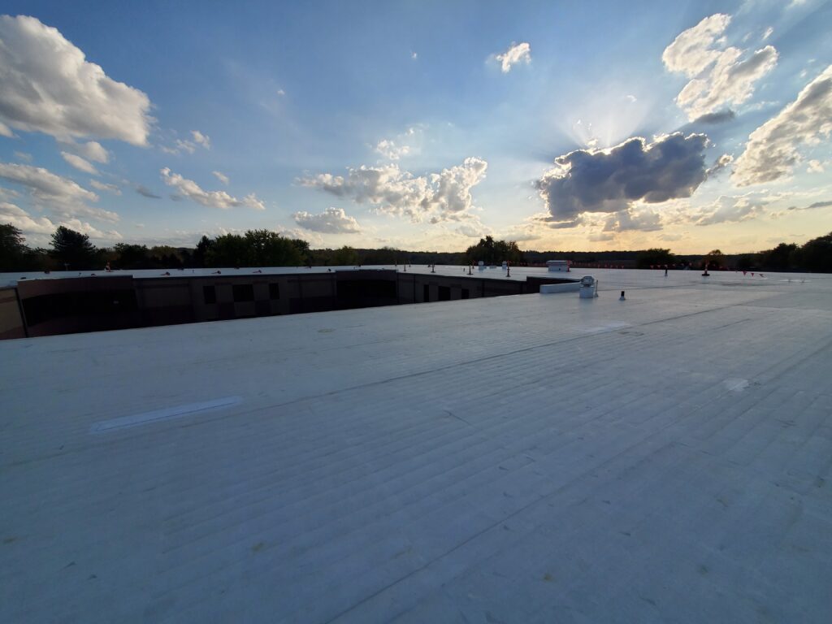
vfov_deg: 89.9
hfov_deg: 106.2
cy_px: 312
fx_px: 312
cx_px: 416
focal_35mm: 13
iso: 50
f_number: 2.2
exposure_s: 1/1221
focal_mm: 1.8
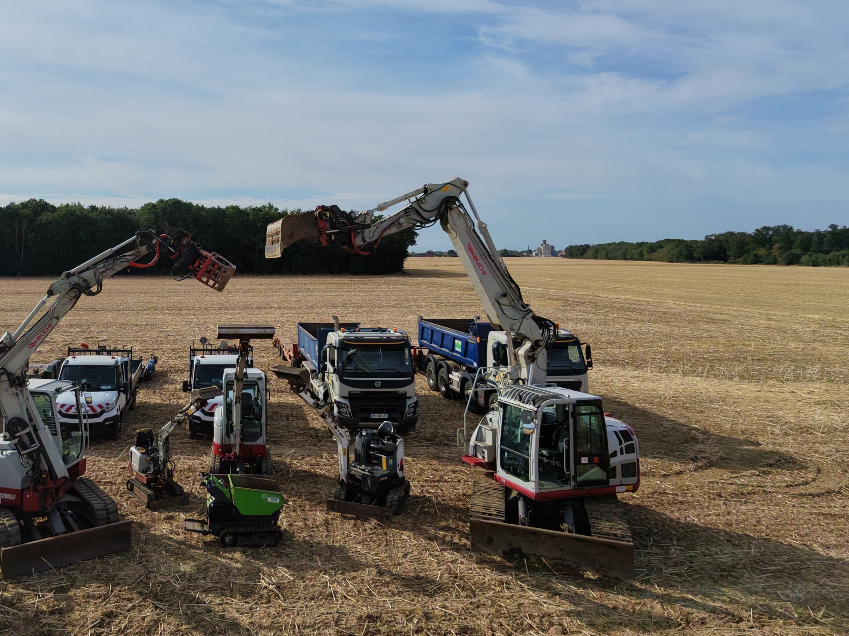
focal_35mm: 26
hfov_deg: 63.8
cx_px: 225
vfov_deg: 52.2
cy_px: 218
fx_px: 638
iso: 460
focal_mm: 3.05
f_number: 2.2
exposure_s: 1/6000
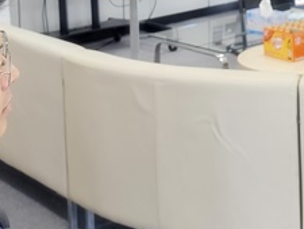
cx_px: 269
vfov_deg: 14.9
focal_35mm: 92
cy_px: -117
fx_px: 808
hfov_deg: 20.9
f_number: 1.7
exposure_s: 1/120
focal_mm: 6.3
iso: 160
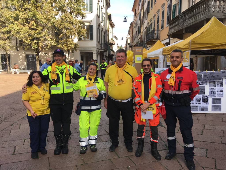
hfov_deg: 61.7
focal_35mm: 29
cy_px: 85
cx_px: 113
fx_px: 189
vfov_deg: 48.2
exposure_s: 1/382
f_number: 2.2
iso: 25
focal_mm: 4.15
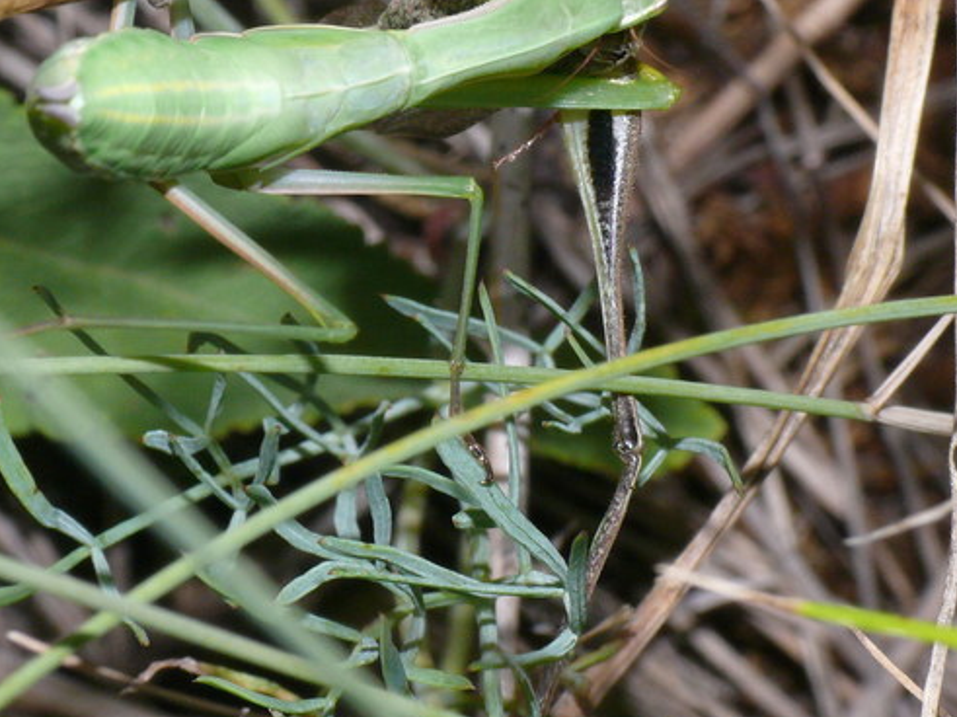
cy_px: 154
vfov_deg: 7.7
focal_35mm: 193
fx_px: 5334
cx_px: 315
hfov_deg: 10.2
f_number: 11
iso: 200
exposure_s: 1/640
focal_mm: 23.5
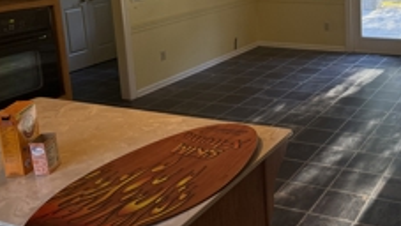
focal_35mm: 46
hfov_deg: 42.1
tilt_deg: -8.8
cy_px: 23
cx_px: 334
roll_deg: +1.6
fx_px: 489
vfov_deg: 25.2
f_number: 1.78
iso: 200
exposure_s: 1/152
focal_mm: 6.76
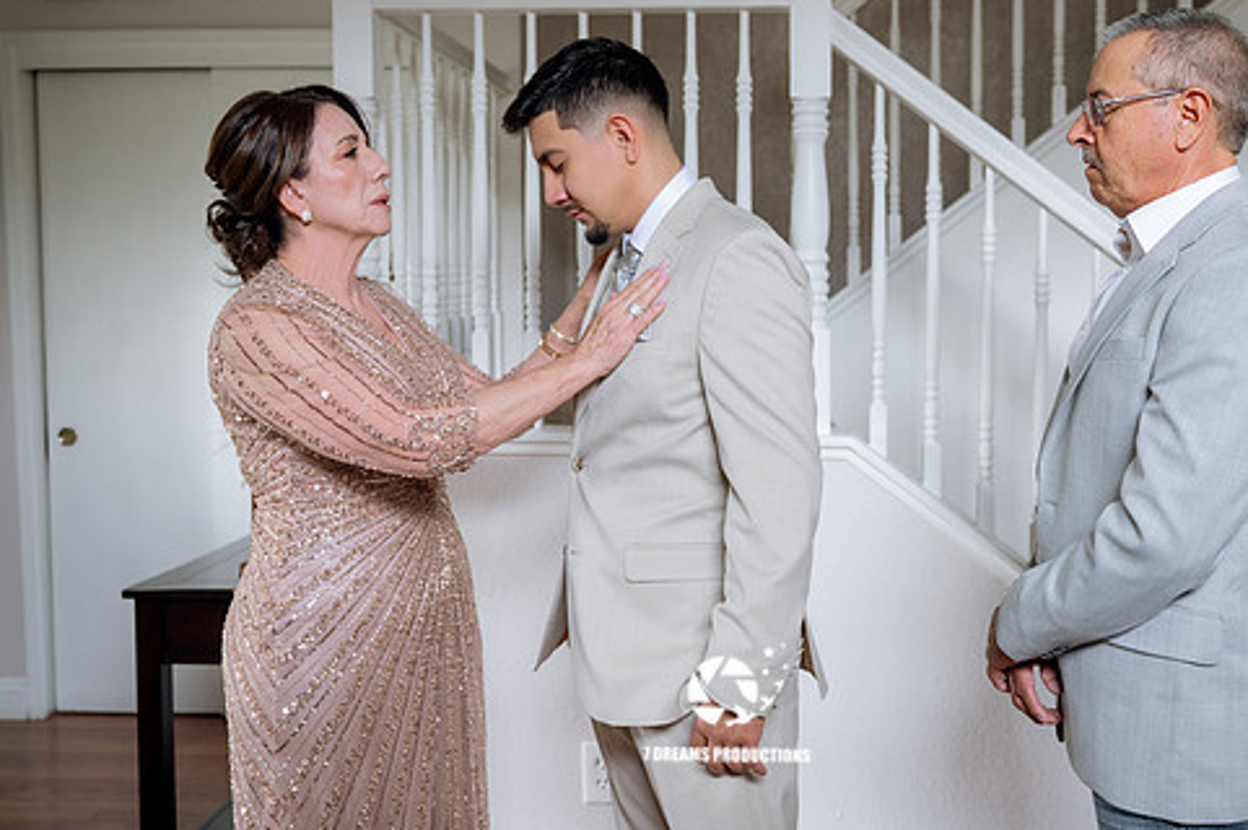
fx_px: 1316
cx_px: 726
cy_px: 342
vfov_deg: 34.9
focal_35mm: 38
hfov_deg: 50.5
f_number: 3.2
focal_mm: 31.5
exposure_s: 1/100
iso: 800
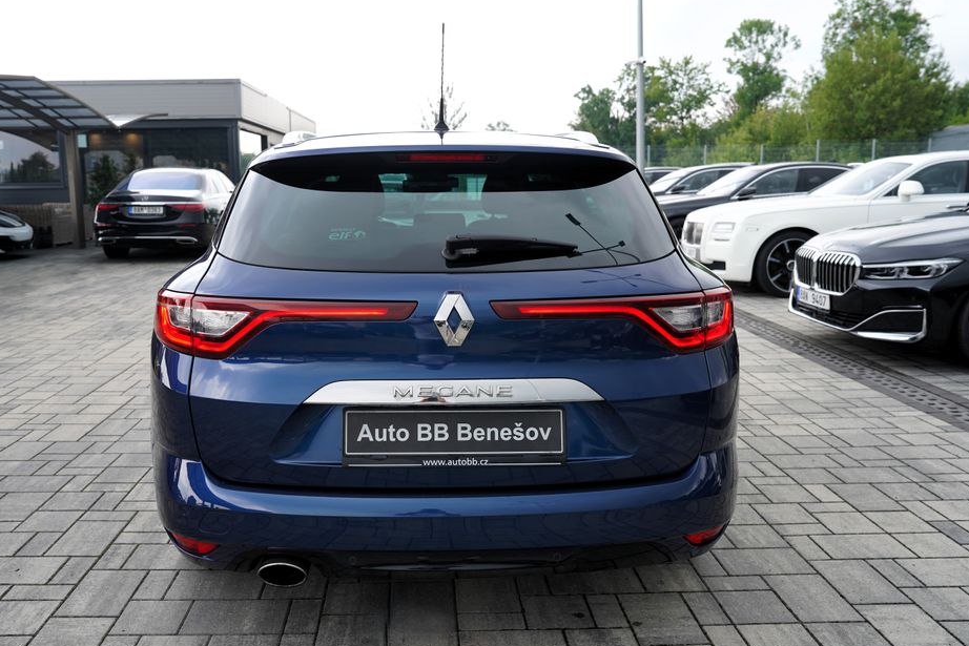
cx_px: 437
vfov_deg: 43.6
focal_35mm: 30
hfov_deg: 61.8
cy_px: 330
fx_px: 808
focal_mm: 27
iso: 100
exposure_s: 1/80
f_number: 4.5
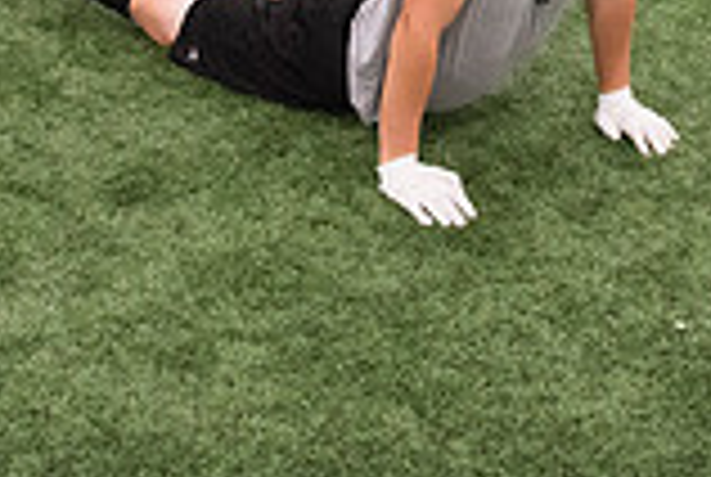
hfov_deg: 23.1
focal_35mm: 88
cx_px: 315
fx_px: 1741
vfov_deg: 14.0
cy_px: -367
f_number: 3.2
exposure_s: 1/320
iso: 3200
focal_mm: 24
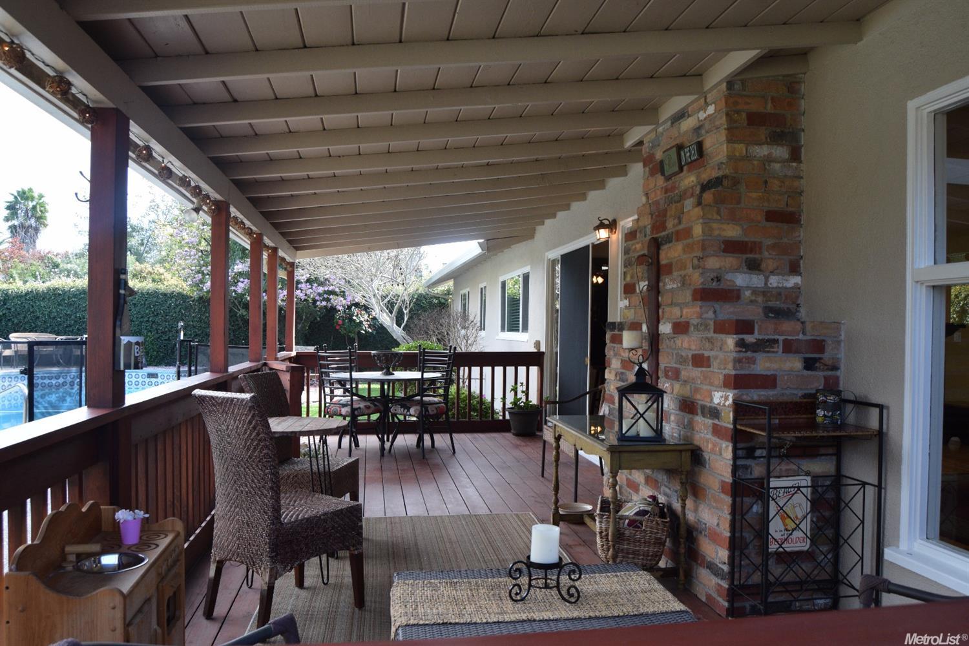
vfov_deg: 47.9
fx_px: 727
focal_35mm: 27
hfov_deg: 67.4
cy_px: 323
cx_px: 484
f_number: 6.3
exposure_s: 1/160
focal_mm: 18
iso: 400
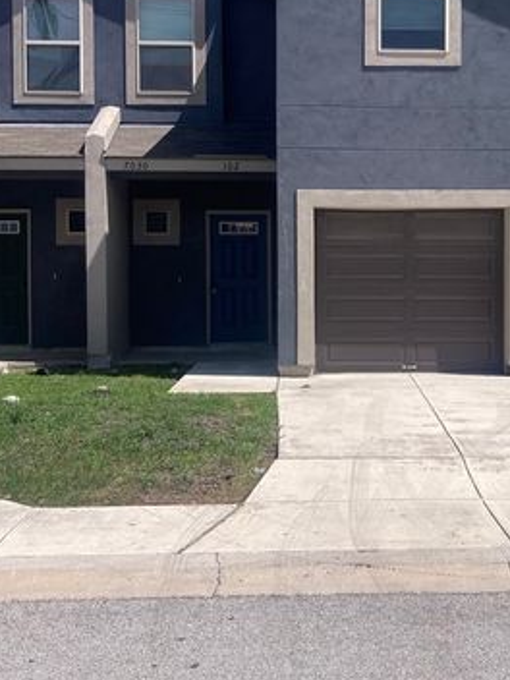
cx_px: 346
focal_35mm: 53
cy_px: 308
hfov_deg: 27.3
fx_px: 1041
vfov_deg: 36.1
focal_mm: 3.99
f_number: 1.8
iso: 20
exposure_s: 1/3472
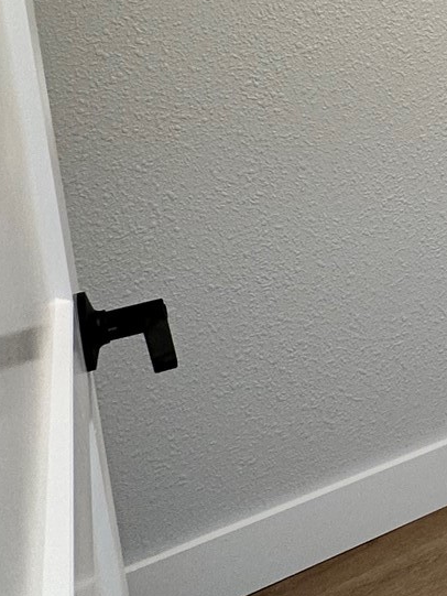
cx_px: 745
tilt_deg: -9.2
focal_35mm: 53
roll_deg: +0.8
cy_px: 53
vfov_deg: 34.1
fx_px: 912
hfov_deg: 21.1
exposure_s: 1/120
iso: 125
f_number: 2.2
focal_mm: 2.22
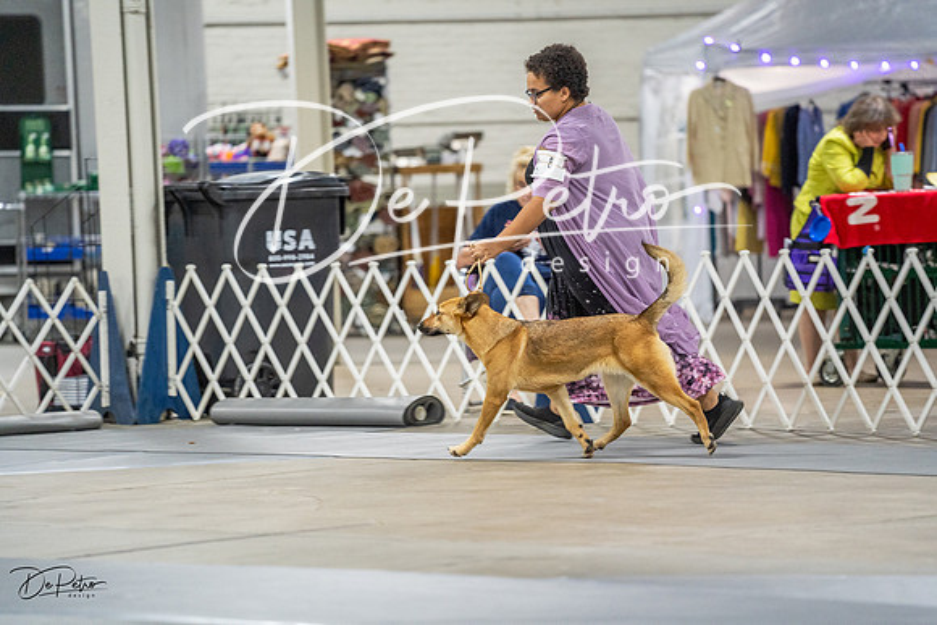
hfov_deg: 11.0
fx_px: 4868
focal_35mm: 187
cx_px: 468
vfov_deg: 7.3
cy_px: 312
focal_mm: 187
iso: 3200
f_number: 2.8
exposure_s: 1/200
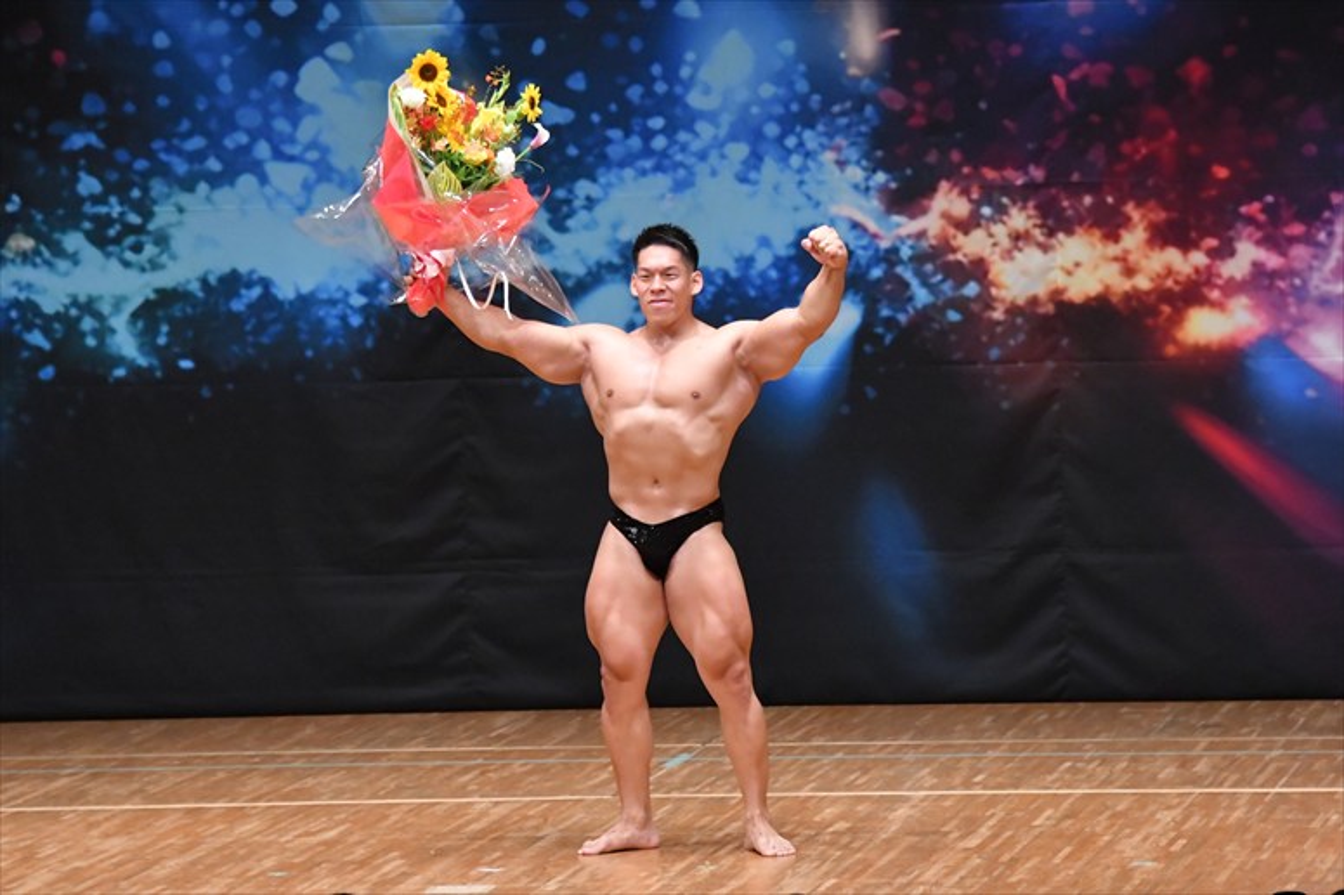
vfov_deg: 6.3
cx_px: 672
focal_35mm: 217
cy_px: 448
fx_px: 8097
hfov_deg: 9.5
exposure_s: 1/400
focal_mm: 145
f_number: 5.6
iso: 6400
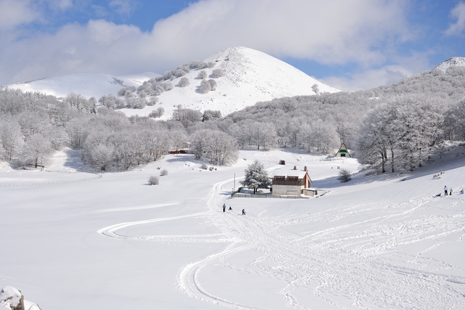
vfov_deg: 28.1
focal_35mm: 48
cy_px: 155
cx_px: 232
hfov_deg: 41.1
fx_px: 620
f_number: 8
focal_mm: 32
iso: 100
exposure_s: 1/640
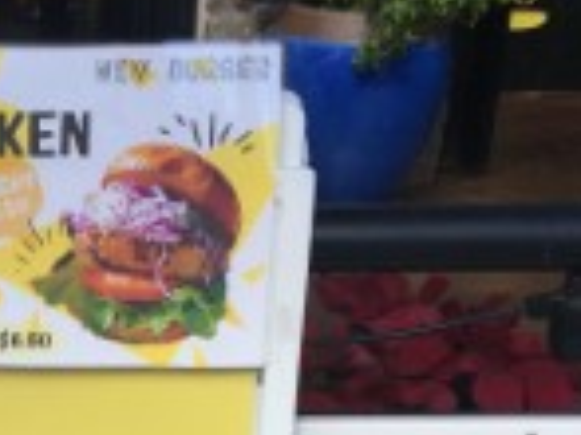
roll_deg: -0.2
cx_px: -87
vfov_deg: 15.6
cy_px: 601
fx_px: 1493
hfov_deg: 20.8
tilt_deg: -27.4
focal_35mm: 89
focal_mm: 4.15
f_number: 2.2
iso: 25
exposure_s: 1/769
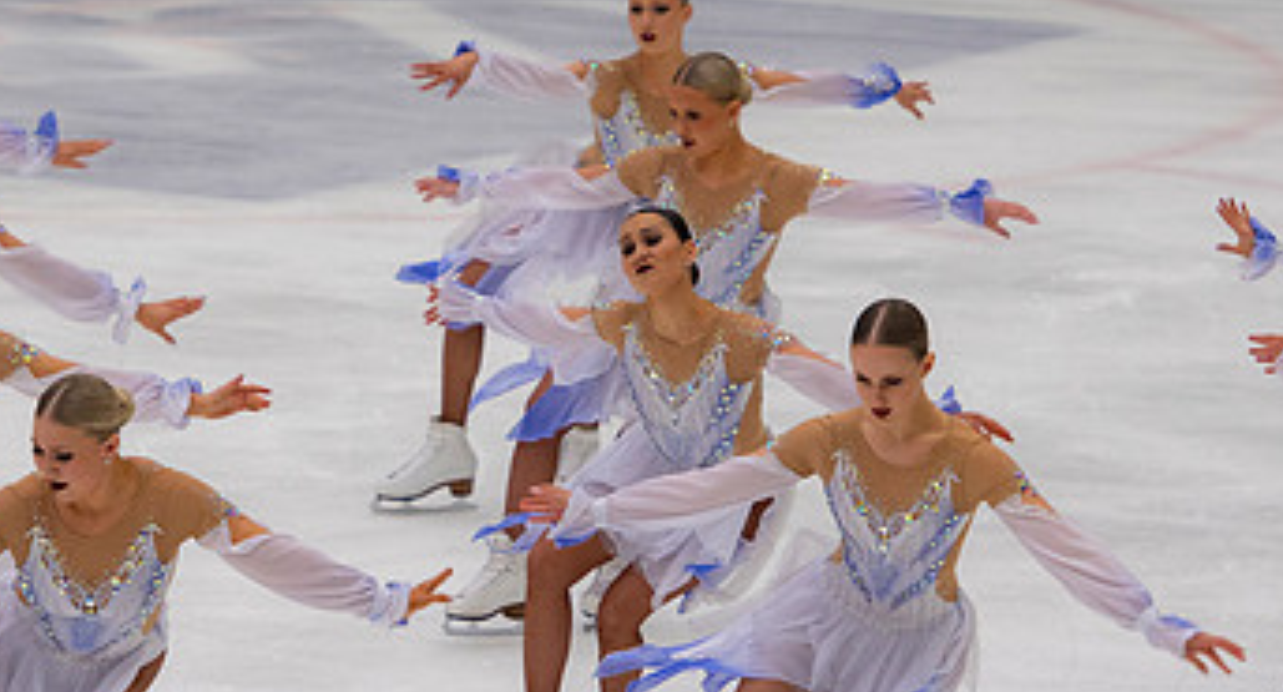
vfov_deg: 3.1
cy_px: 312
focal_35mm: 376
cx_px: 430
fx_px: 12667
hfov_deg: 5.8
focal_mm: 140
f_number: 3.5
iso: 640
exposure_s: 1/400
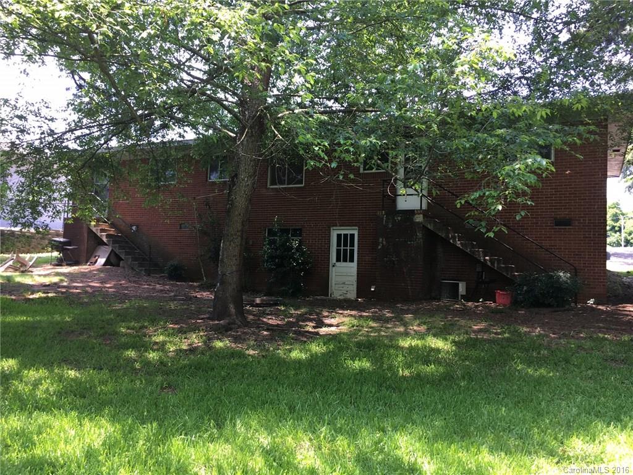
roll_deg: -2.3
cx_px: 316
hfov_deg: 61.7
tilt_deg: +2.8
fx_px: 530
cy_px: 238
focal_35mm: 29
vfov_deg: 48.2
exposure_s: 1/120
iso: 40
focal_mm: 4.15
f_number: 2.2
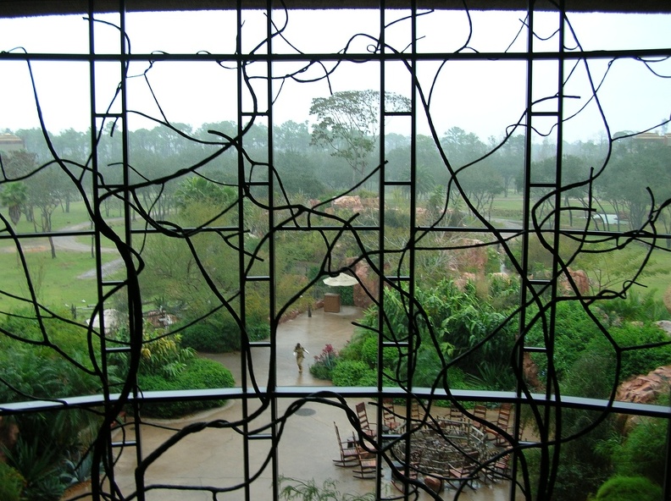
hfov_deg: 51.4
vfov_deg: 39.6
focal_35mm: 36
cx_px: 336
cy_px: 250
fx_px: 697
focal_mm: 6
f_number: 2.7
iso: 50
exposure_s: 1/49
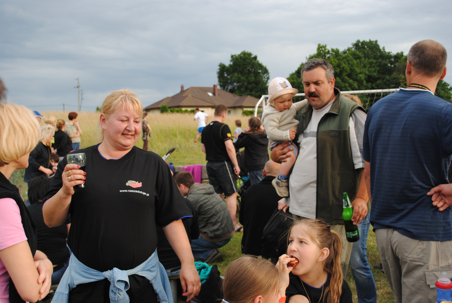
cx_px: 226
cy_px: 152
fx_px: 566
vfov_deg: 29.9
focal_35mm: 45
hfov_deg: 43.6
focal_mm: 30
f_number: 5.6
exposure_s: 1/125
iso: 110
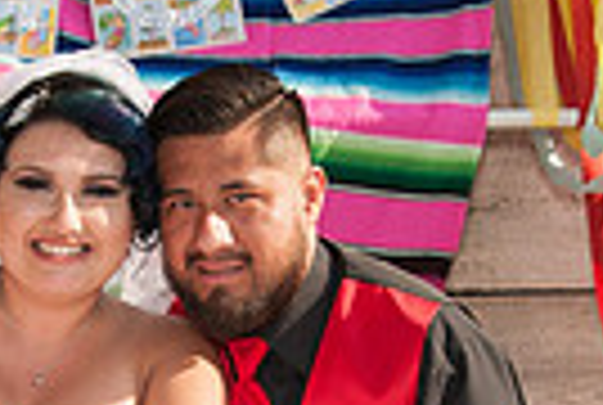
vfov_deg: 10.9
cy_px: 441
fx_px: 2098
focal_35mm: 125
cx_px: 144
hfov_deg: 16.3
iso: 200
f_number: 5
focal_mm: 28
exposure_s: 1/2000
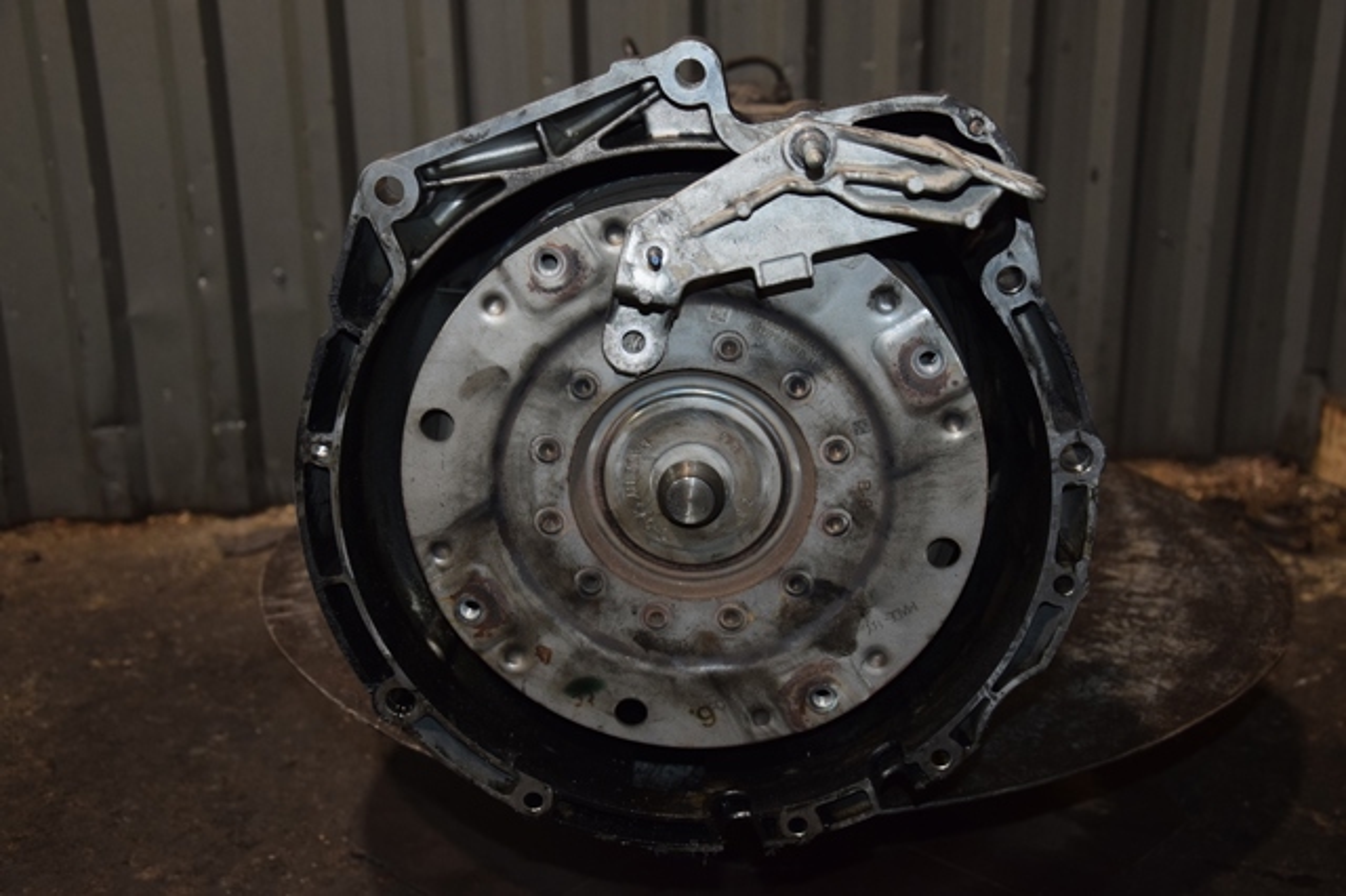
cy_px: 448
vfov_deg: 29.8
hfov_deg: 43.6
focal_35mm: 45
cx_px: 673
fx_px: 1682
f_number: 5
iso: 800
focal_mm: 30
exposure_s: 1/60
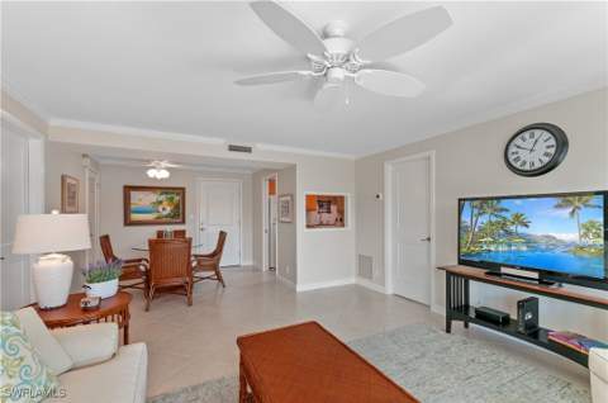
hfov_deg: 100.5
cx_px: 304
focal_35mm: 15
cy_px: 202
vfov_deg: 77.1
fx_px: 253
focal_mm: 10
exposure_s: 1/5
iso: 200
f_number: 8
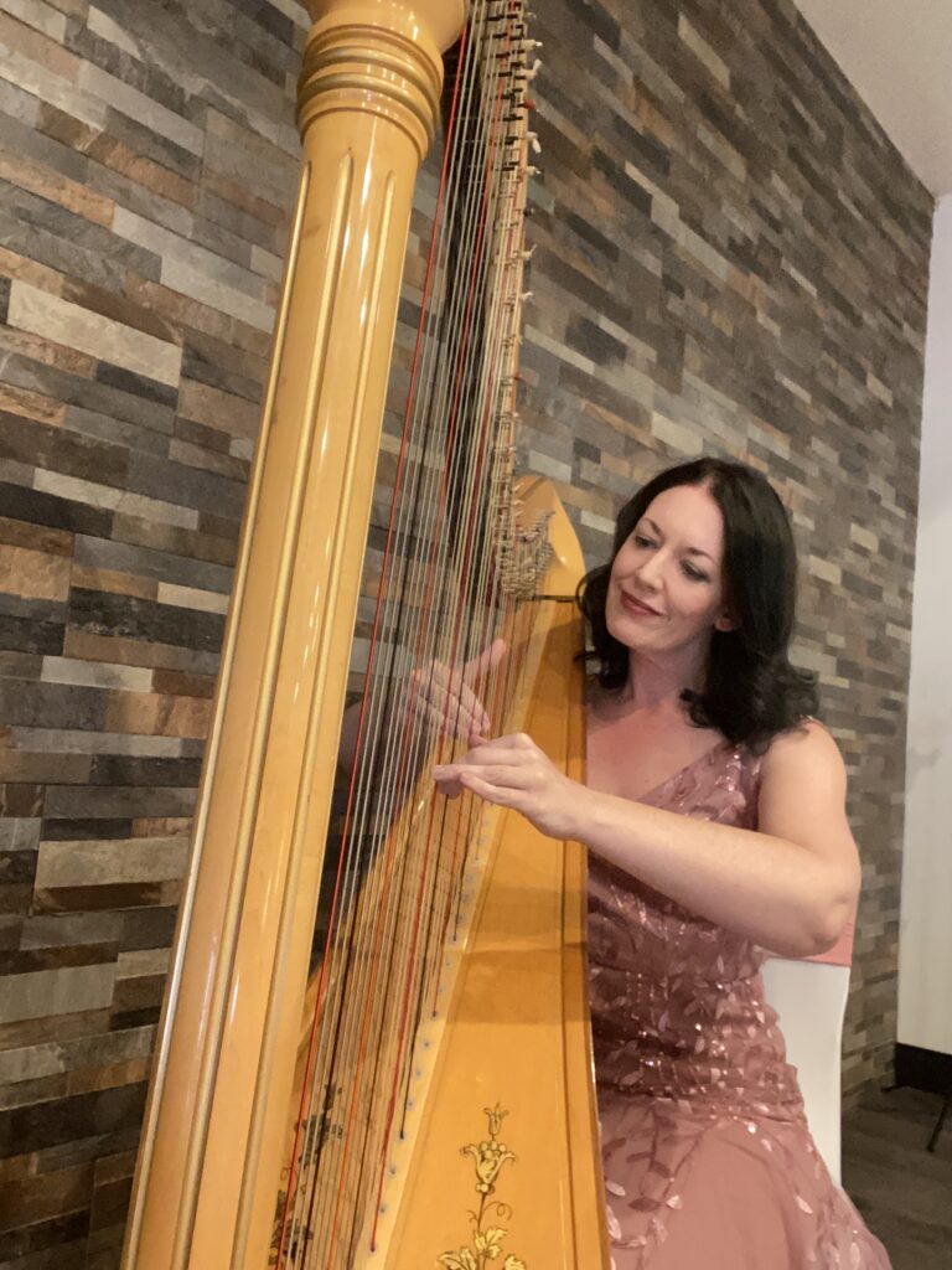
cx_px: 476
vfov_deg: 60.0
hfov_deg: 46.8
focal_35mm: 30
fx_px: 1100
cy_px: 635
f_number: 2.2
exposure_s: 1/24
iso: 640
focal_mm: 2.71
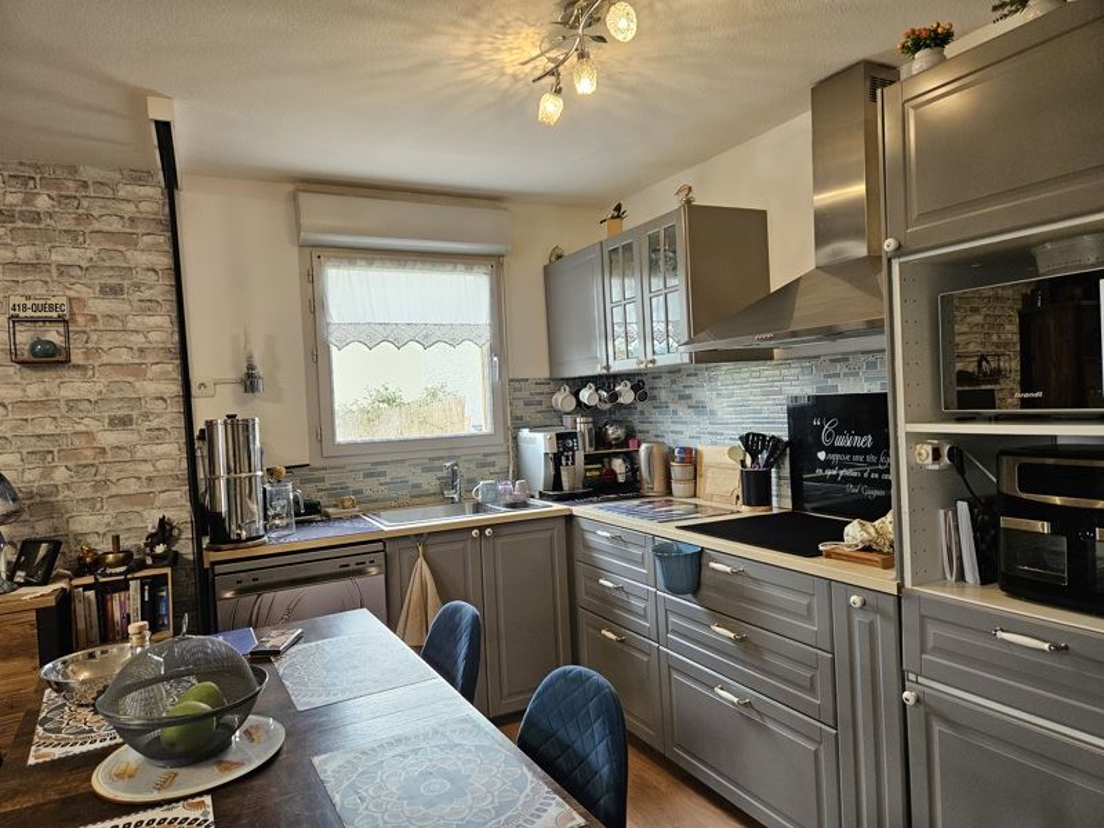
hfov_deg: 73.9
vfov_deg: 58.9
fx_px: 734
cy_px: 414
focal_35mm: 23
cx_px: 552
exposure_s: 1/120
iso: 250
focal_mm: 5.4
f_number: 1.8
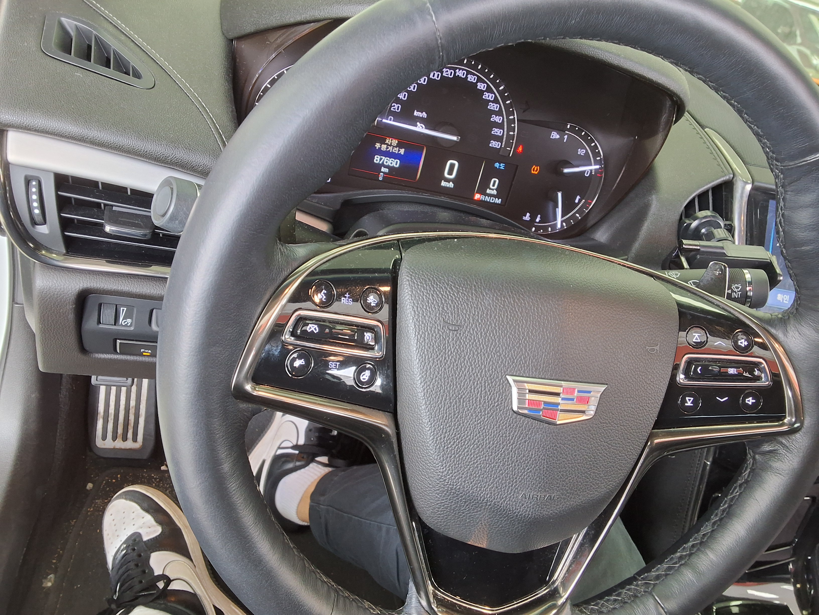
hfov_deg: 63.4
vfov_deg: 49.7
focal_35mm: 28
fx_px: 662
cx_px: 410
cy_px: 308
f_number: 1.9
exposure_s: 1/40
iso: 100
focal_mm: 2.91
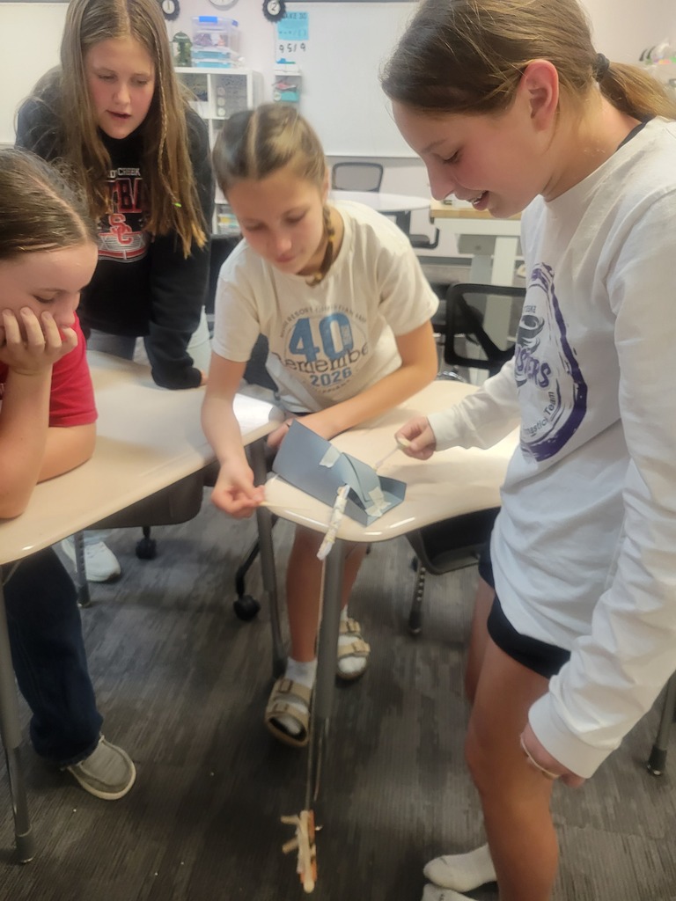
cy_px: 450
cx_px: 338
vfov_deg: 67.3
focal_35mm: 26
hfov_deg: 53.1
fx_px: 677
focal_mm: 5.4
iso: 250
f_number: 1.8
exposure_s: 1/40
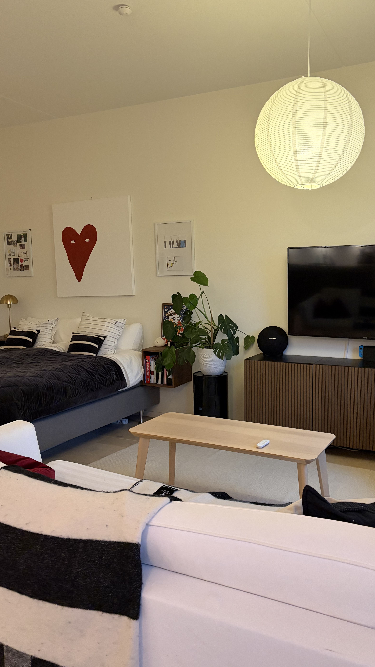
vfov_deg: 66.1
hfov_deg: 40.1
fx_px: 513
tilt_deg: -5.7
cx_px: 216
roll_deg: +0.7
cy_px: 328
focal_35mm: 29
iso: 400
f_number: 1.6
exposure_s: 1/33
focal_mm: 5.96
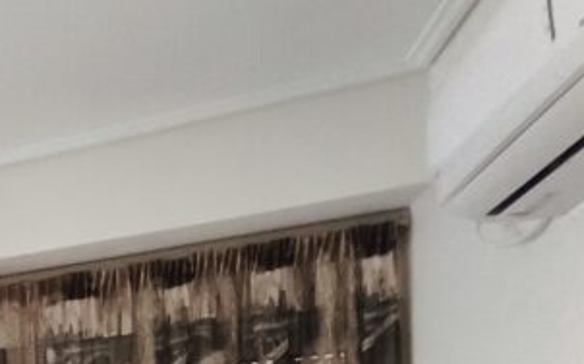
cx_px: -356
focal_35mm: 54
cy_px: 585
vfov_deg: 19.8
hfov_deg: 25.1
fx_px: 859
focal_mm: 1.91
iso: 500
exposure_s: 1/25
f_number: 2.2
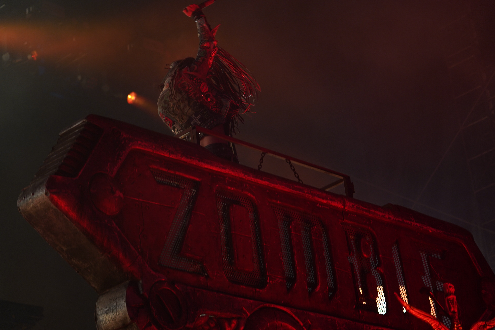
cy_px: 165
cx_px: 248
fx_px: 1444
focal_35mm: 105
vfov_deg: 13.0
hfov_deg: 19.5
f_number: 4
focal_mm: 105
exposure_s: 1/125
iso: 800
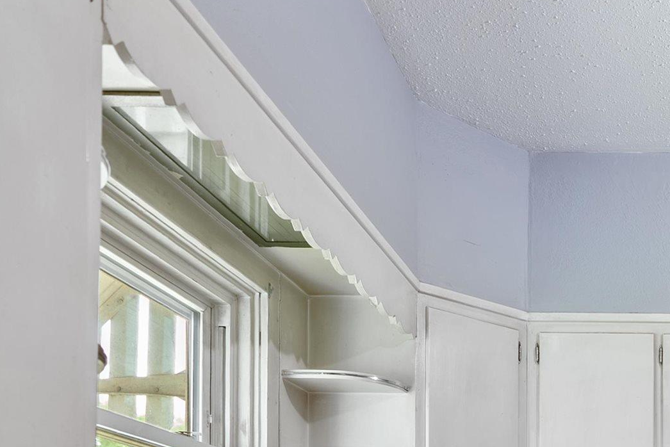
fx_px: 875
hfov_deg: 36.6
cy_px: 597
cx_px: 703
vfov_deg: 24.6
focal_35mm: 47
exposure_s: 1/6
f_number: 2.8
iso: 100
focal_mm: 16
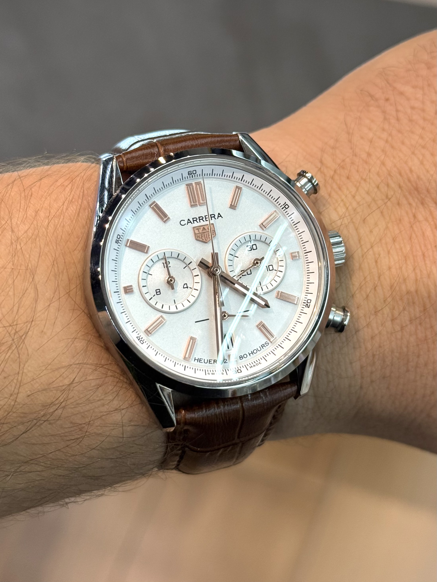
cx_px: 218
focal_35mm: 48
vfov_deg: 39.7
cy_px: 291
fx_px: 808
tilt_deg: -57.1
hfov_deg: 30.3
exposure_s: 1/120
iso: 100
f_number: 1.78
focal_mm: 6.76
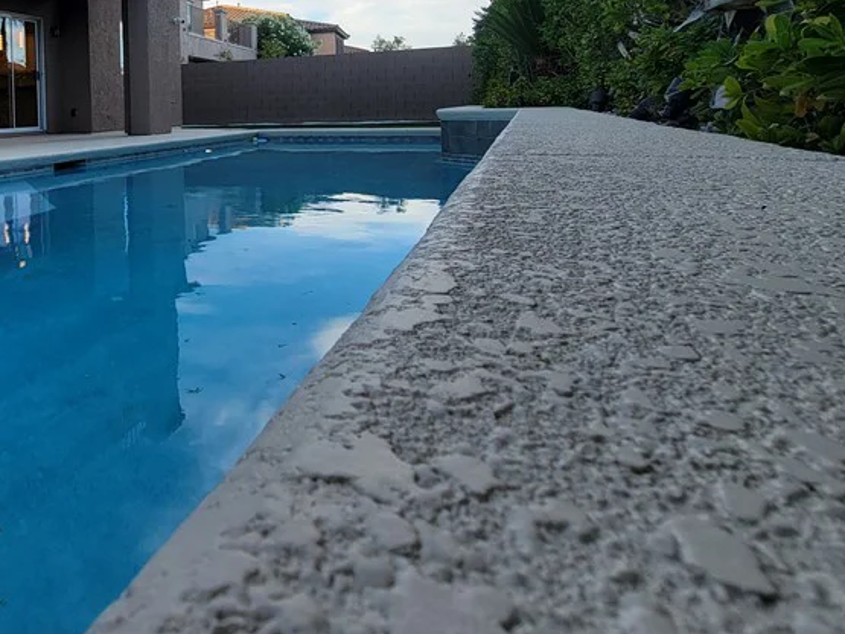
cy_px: 117
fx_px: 586
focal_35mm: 24
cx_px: 110
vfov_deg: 52.7
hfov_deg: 62.1
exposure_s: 1/291
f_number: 2.2
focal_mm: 2.2
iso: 50
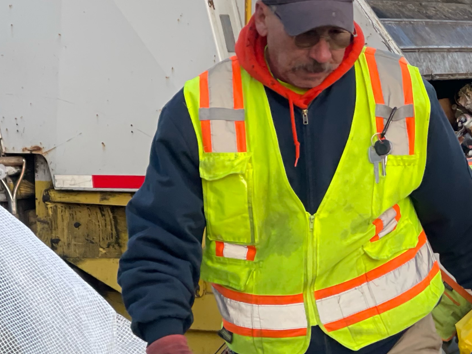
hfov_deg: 12.5
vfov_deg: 9.6
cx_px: 510
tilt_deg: -3.3
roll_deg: +3.3
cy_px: 262
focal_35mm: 155
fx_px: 2114
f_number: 2.2
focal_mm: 7.5
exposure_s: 1/121
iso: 100
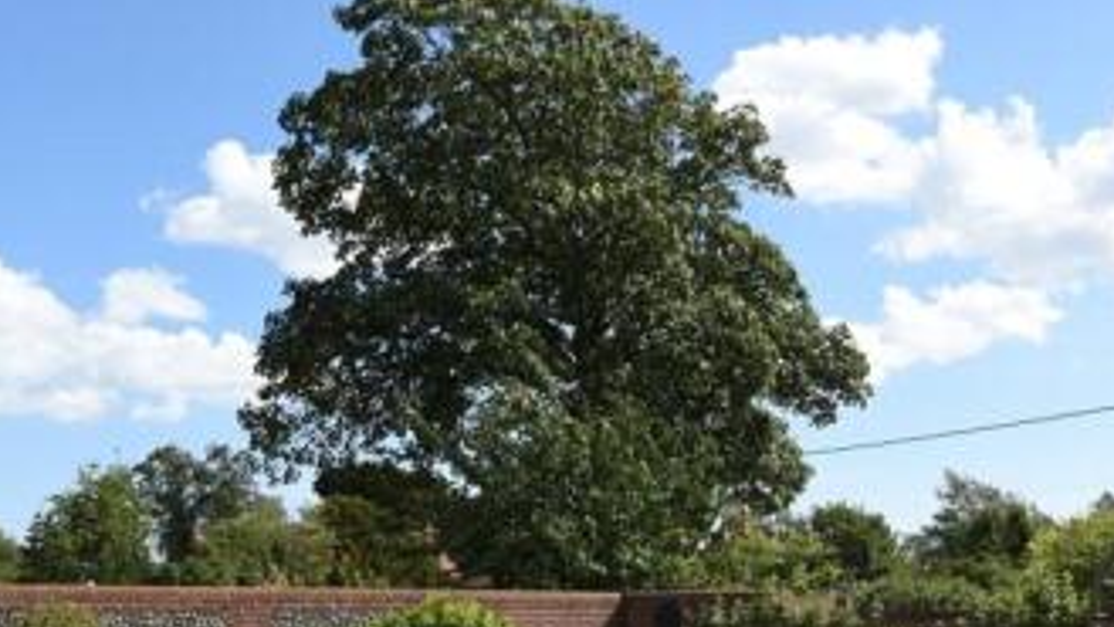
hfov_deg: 41.3
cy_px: 574
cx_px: 611
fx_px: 1477
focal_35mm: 50
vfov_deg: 23.3
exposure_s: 1/400
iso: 320
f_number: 9
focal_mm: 24
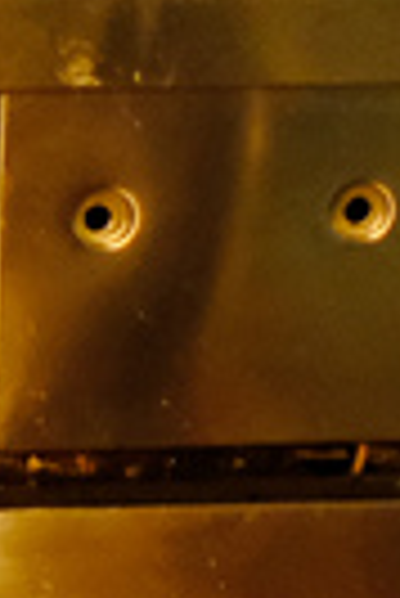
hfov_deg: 4.6
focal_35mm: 263
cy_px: -209
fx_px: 4372
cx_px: -1402
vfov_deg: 7.7
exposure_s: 1/26
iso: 4000
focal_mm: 23
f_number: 2
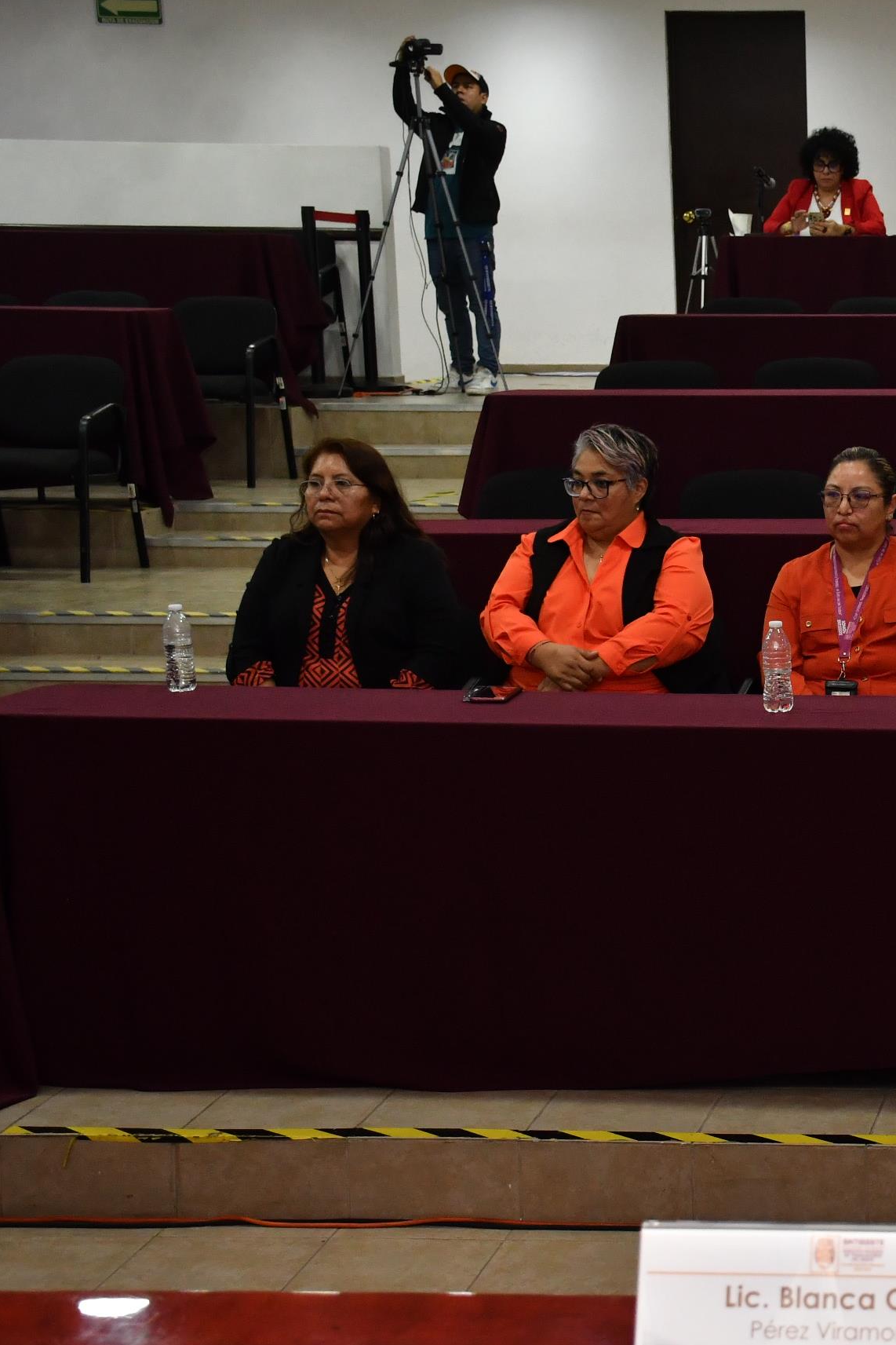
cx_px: 1091
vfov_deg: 30.9
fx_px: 2426
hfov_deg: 19.6
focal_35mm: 65
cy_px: 722
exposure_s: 1/100
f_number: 5.6
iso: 1250
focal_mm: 27
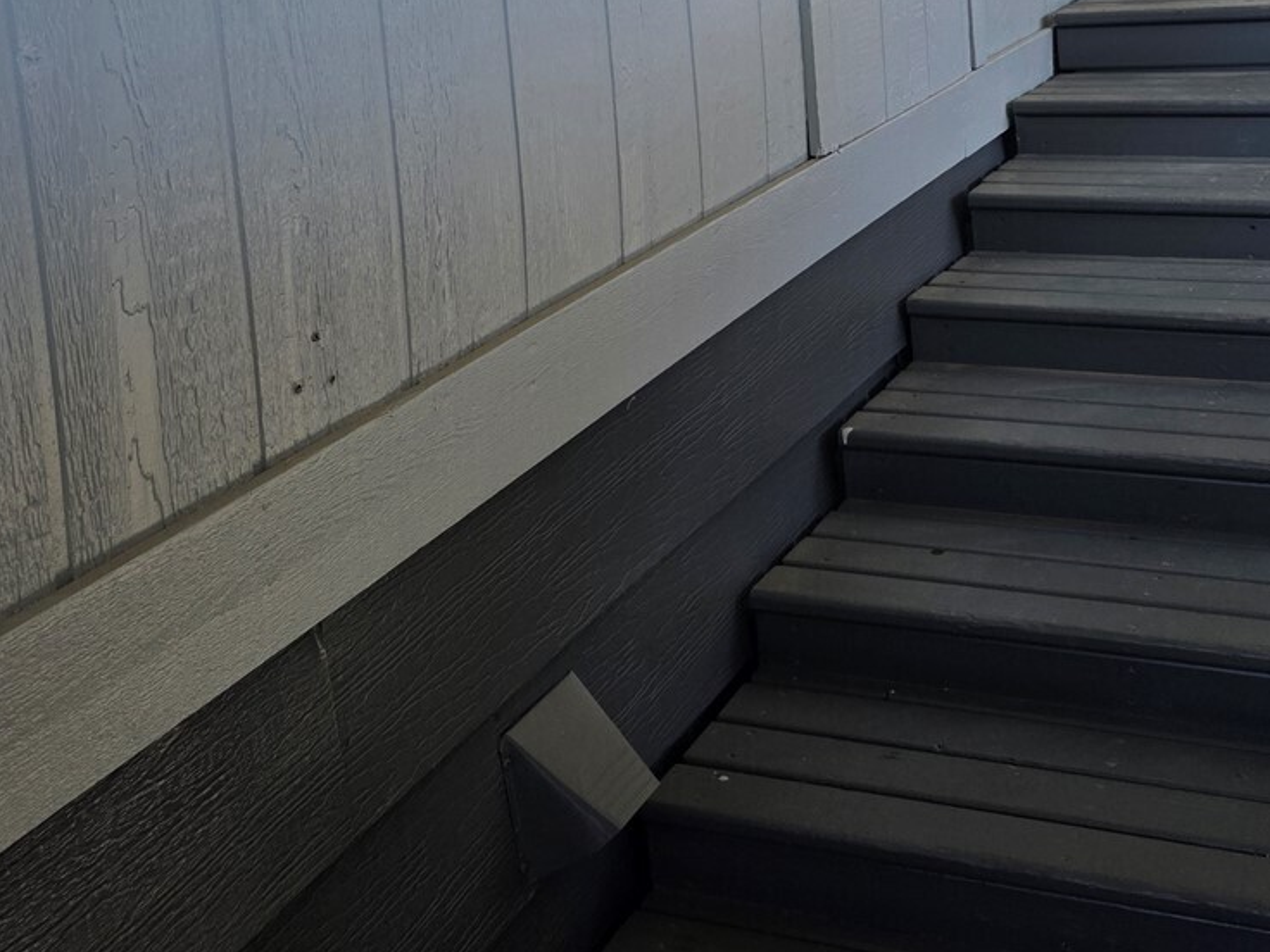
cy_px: 31
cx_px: 758
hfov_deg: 38.0
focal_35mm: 50
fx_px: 1834
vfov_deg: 27.6
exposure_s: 1/1425
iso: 80
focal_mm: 6.3
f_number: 1.7
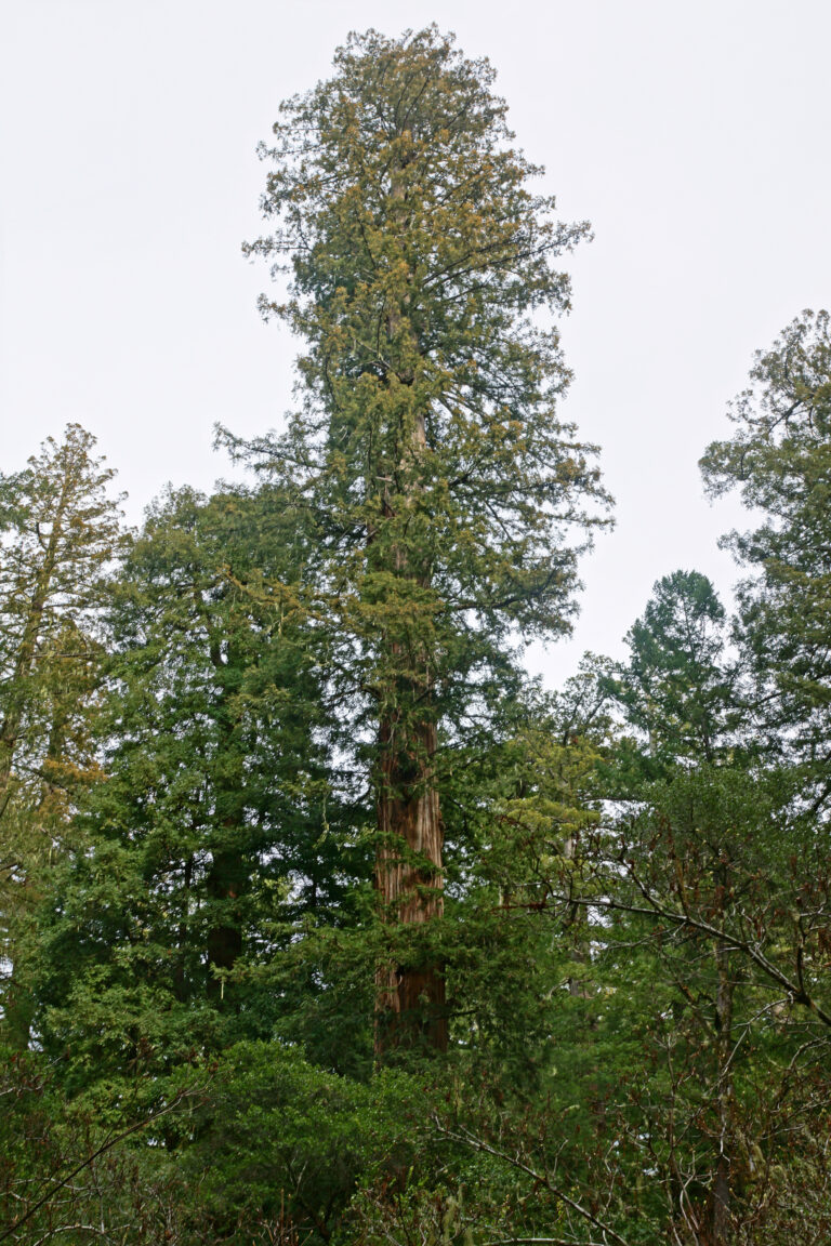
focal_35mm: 45
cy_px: 623
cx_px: 416
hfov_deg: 29.9
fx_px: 1558
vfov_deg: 43.6
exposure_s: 1/200
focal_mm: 30
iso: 100
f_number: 6.3
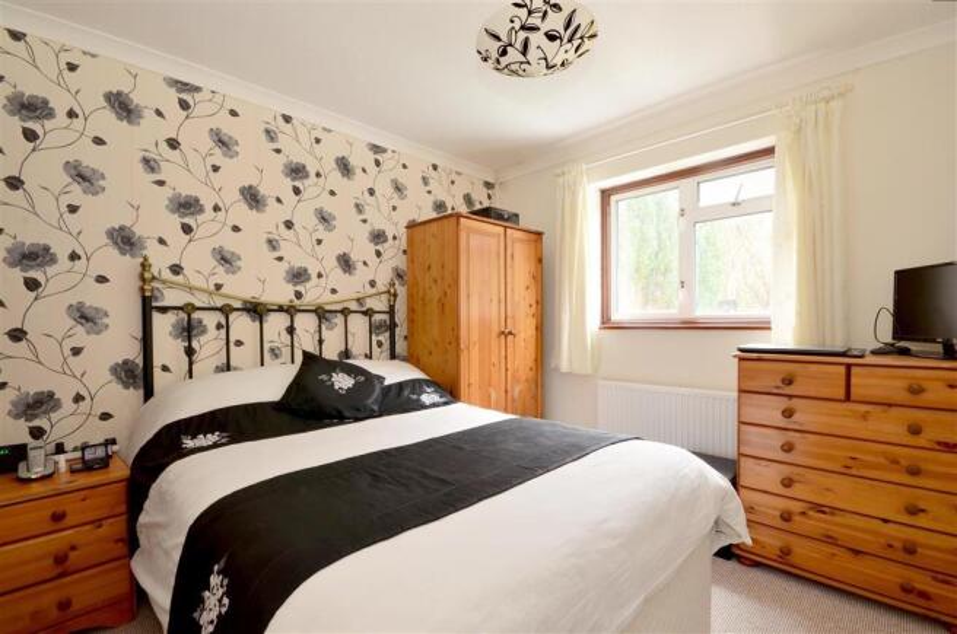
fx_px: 398
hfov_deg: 100.5
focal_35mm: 15
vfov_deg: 77.1
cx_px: 478
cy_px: 317
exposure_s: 1.6
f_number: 11
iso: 640
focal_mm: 10
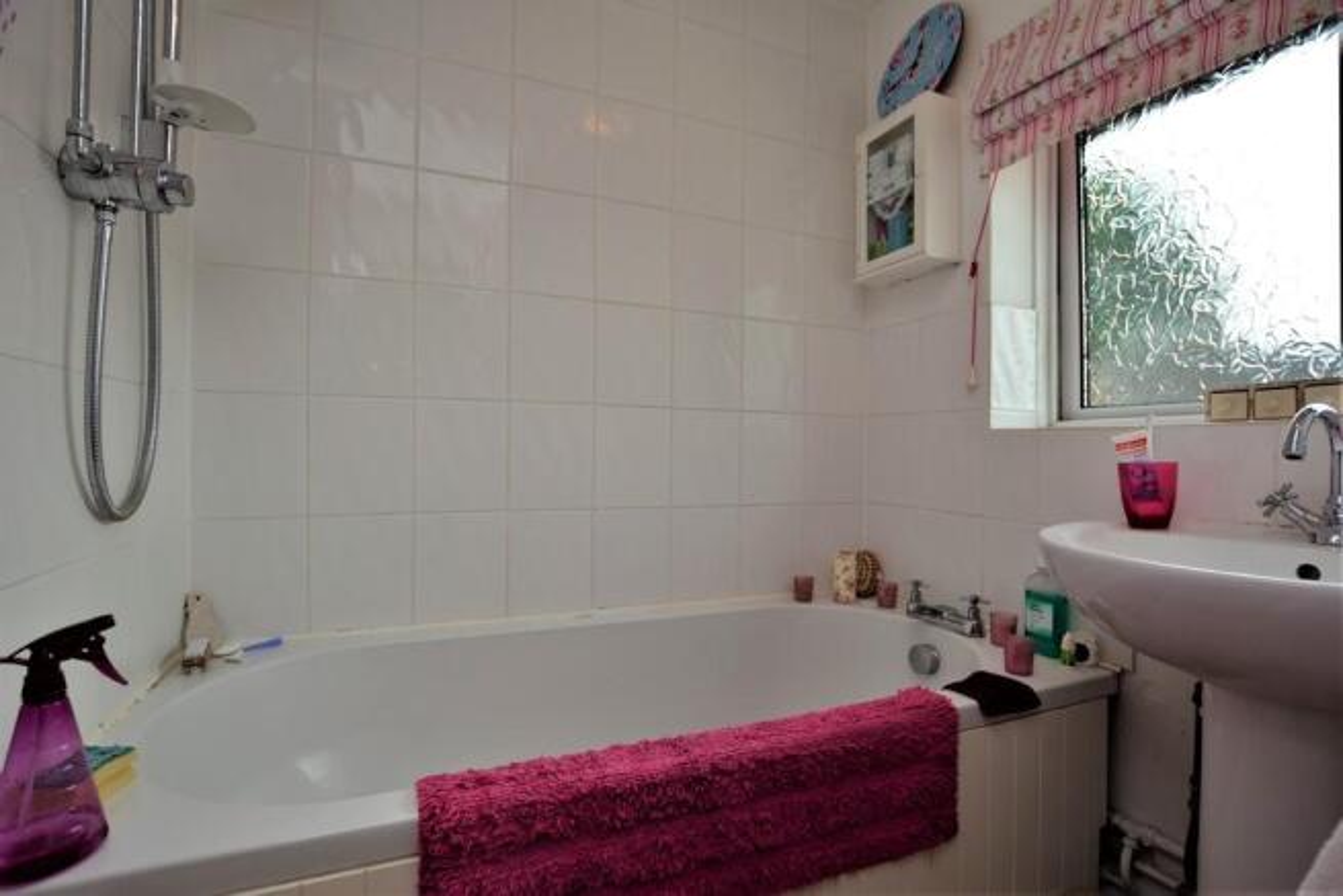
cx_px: 672
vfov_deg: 77.4
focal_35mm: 15
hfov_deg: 100.4
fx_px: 560
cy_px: 448
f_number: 4.5
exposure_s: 1/80
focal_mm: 10
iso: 200
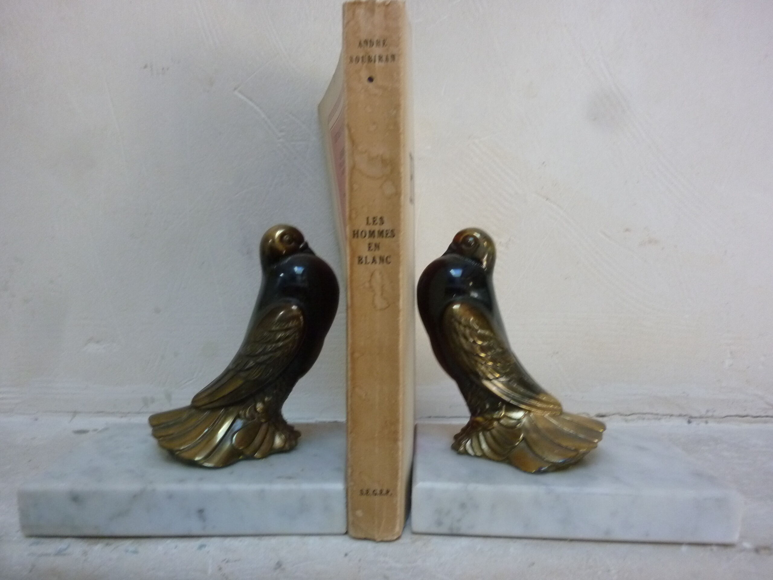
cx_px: 386
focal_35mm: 25
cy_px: 290
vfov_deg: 54.9
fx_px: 558
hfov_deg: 69.4
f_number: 3.3
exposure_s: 1/30
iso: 320
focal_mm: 4.5
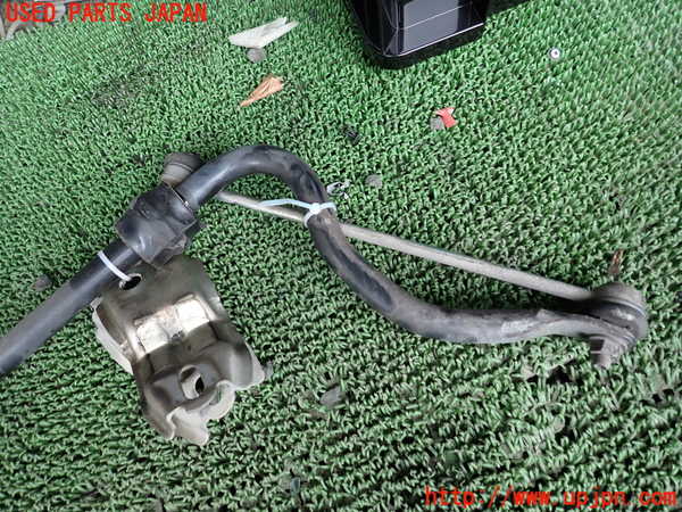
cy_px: 256
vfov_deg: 54.9
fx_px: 493
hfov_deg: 69.4
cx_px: 341
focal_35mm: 25
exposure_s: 1/50
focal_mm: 4.5
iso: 200
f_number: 2
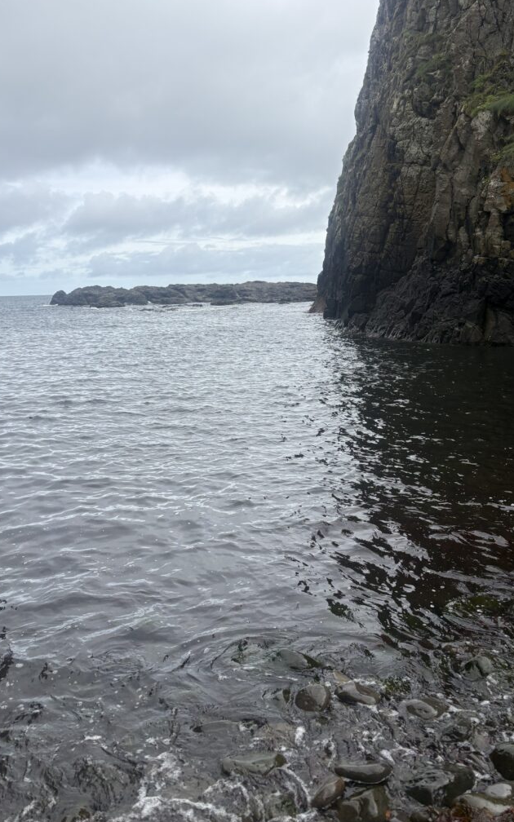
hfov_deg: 44.5
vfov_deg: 66.5
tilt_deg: -11.0
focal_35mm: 28
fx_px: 628
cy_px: 408
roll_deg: +0.7
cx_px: 263
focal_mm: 5.96
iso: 50
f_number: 1.6
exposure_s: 1/1751
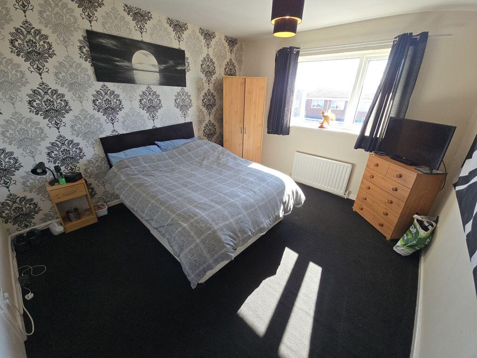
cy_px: 179
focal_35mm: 13
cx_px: 238
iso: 50
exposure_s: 1/100
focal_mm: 2.2
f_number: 2.2
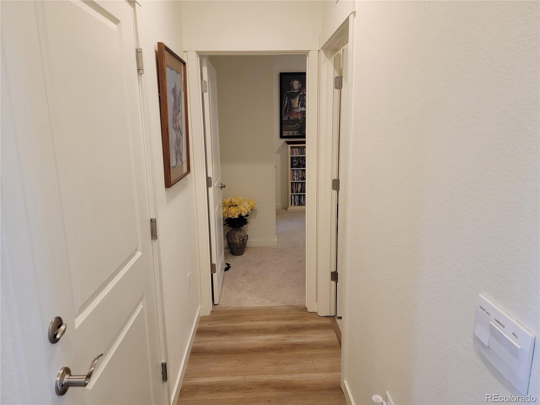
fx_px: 374
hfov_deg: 71.6
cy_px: 202
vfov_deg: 56.8
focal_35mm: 24
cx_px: 270
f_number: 1.8
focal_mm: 6.7
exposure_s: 1/120
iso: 320
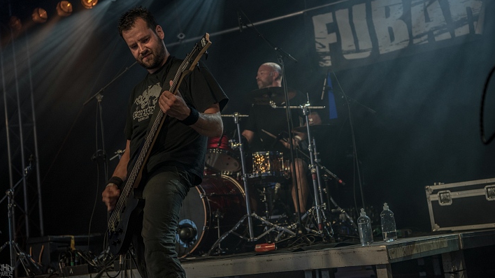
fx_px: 840
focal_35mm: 64
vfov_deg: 18.8
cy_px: 118
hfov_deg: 32.8
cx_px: 244
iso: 500
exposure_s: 1/100
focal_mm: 60
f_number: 4
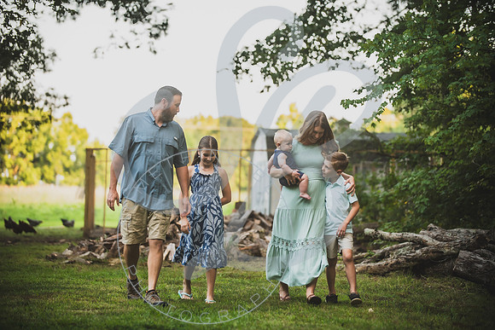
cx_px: 248
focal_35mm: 116
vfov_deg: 11.8
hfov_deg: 17.6
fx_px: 1595
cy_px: 165
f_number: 2.8
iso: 500
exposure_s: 1/250
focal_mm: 116
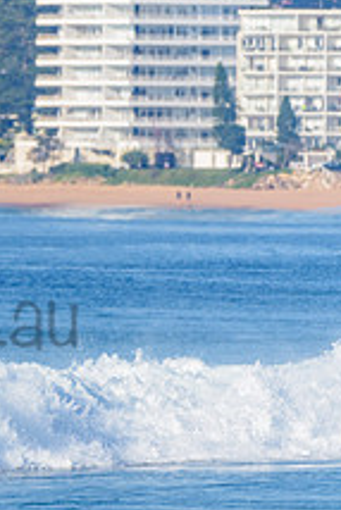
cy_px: 292
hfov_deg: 1.0
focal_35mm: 1353
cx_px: -174
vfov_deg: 1.5
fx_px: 19191
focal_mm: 500
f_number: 5.6
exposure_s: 1/2000
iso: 180
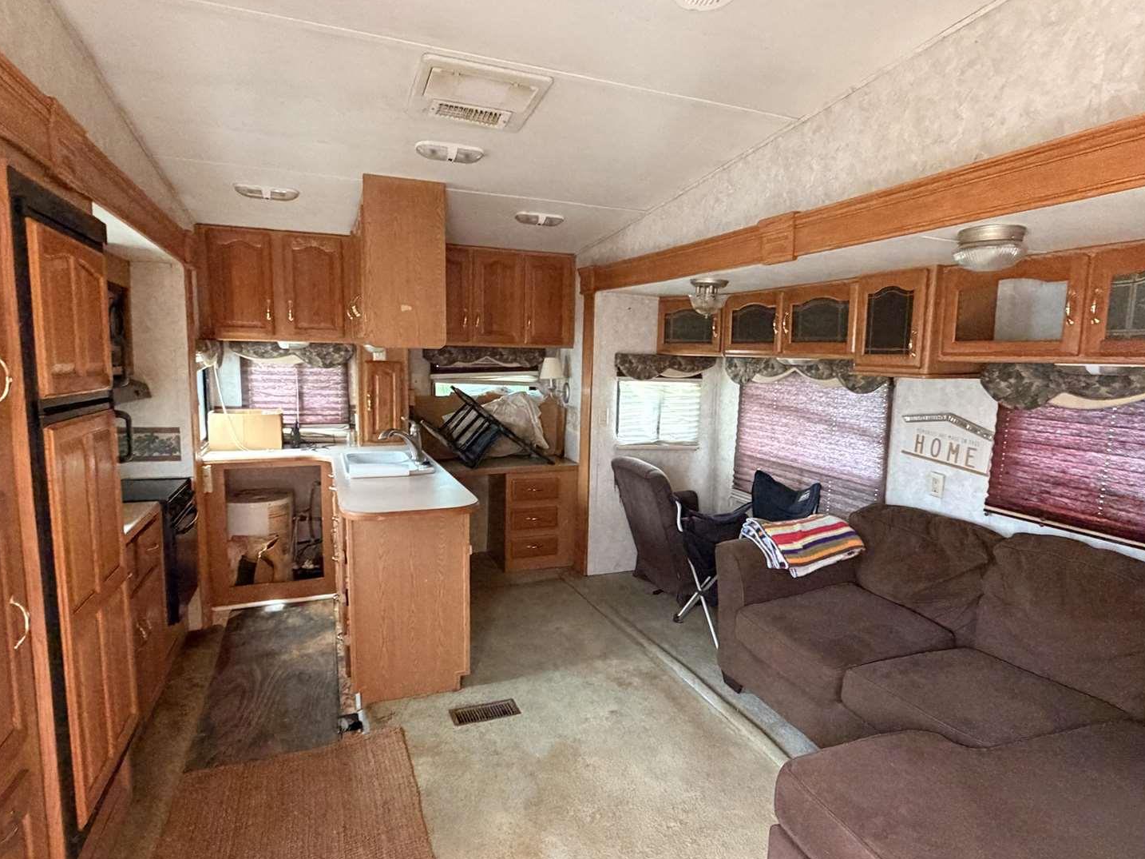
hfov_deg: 81.8
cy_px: 440
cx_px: 580
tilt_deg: -7.0
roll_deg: +0.5
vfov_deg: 65.9
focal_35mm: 20
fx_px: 661
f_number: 2.2
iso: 500
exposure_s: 1/60
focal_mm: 2.22
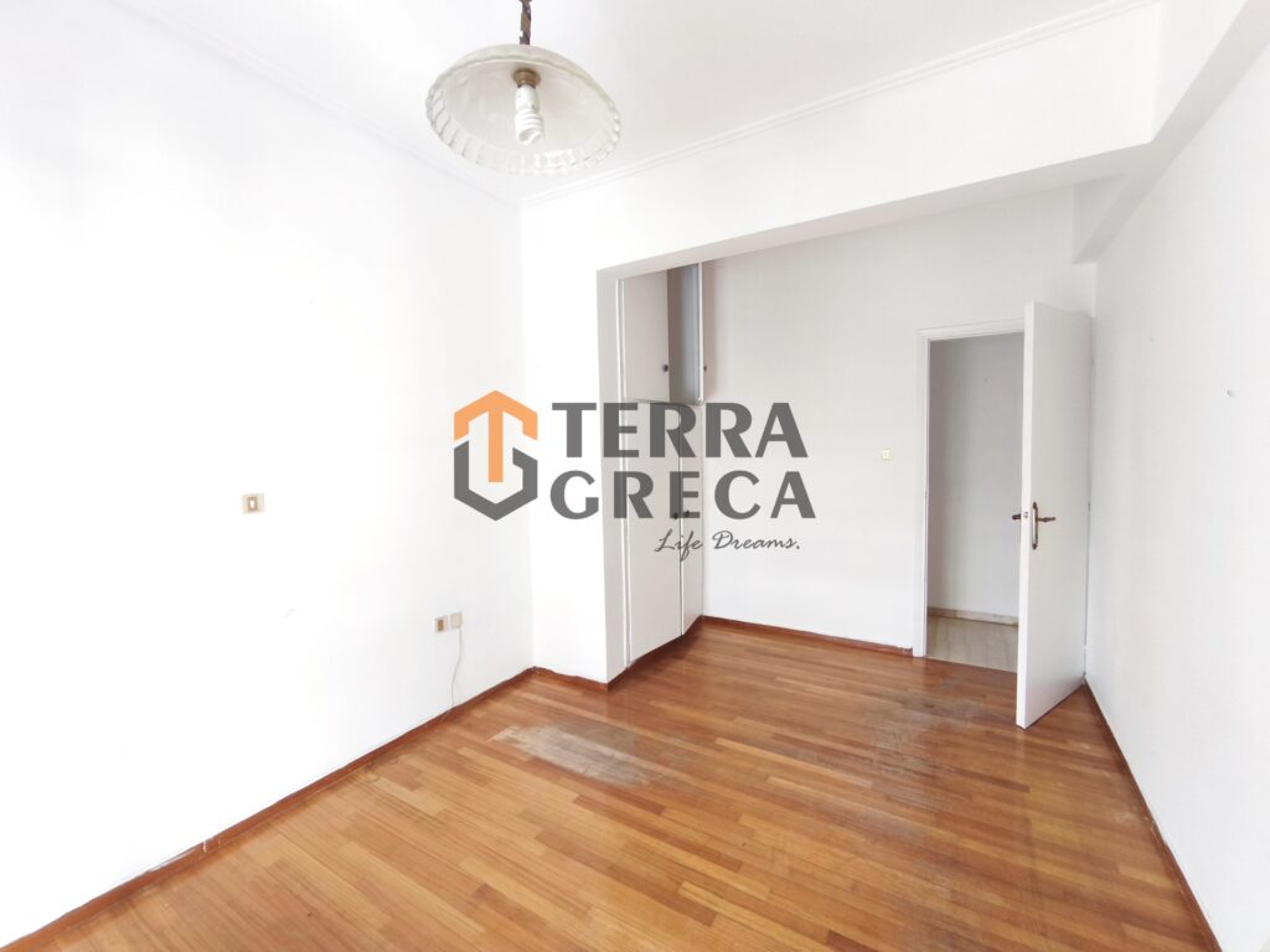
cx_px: 635
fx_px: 550
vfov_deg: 81.7
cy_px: 476
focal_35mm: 15
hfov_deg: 98.2
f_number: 2.2
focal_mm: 1.91
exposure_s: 1/33.3
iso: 160
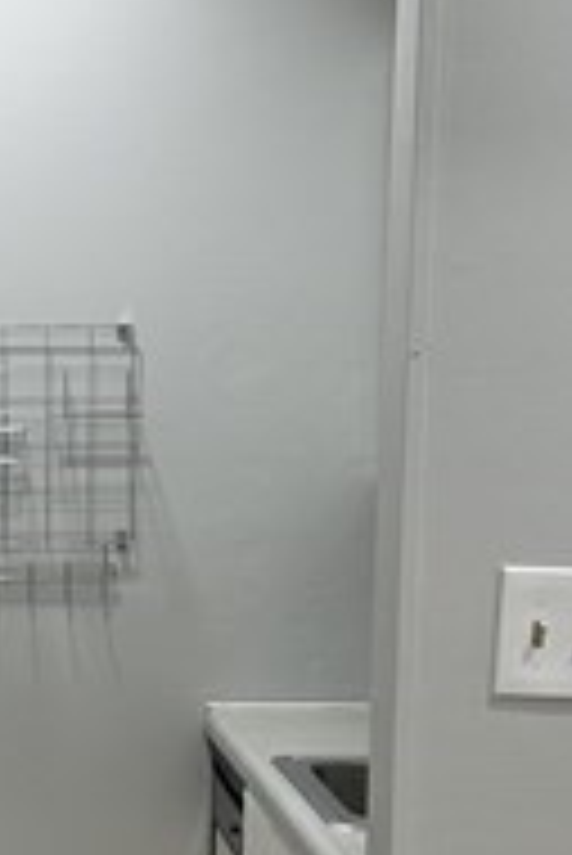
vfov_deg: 19.8
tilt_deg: -8.2
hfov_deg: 13.4
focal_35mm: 101
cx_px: 18
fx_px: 2403
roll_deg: -0.4
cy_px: 756
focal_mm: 6.86
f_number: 1.78
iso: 160
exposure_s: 1/120
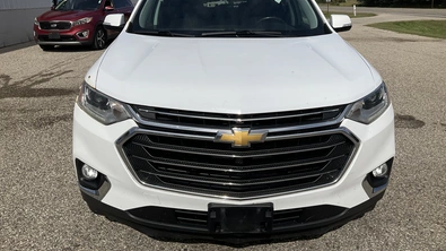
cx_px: 225
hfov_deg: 61.0
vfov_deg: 36.4
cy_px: 90
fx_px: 378
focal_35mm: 32
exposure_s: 1/5814
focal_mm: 3
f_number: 1.8
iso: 25
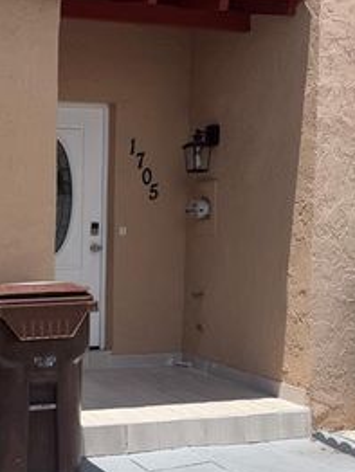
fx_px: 833
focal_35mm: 61
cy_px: 248
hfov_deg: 23.3
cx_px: 16
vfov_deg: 31.6
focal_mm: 6.76
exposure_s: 1/5714
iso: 80
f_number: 1.78
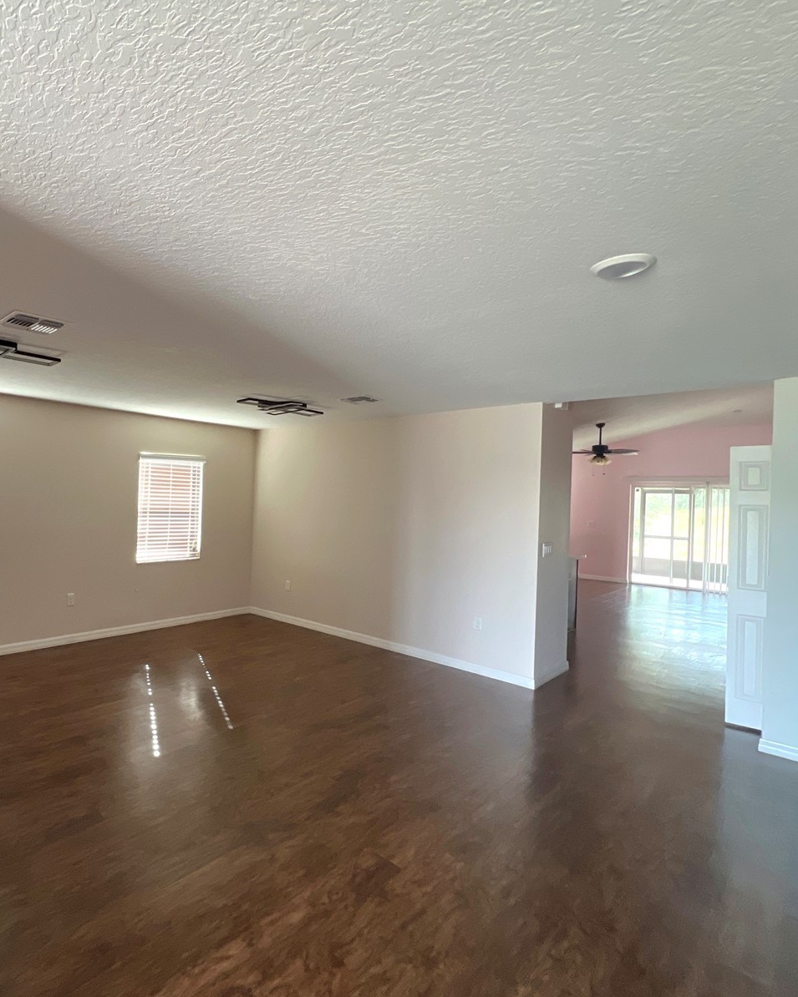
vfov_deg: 89.6
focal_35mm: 17
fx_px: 502
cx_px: 220
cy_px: 498
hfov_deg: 72.7
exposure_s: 1/60
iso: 250
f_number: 1.8
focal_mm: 1.57
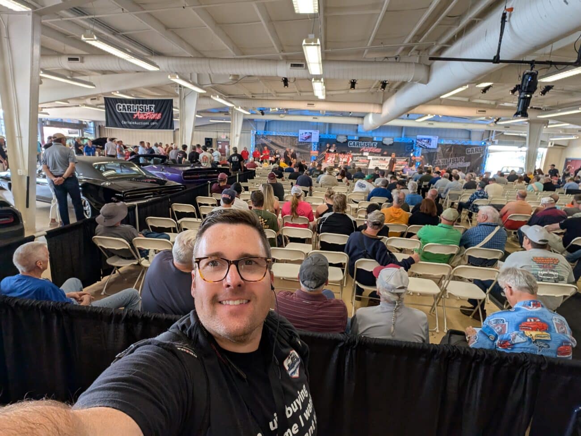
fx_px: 302
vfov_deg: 71.6
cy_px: 218
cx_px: 290
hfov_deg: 87.8
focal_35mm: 18
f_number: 2.2
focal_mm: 2.71
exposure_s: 1/120
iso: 177
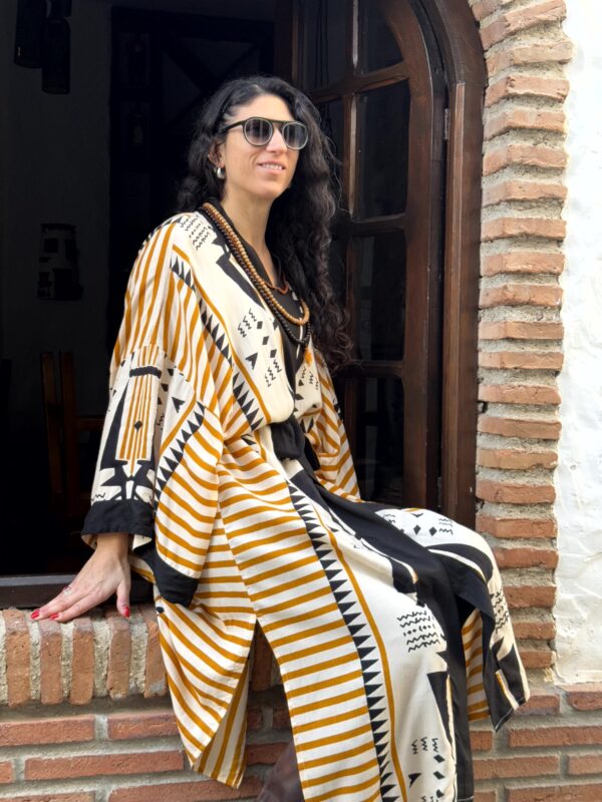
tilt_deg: -1.1
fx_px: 1113
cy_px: 401
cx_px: 301
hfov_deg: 30.3
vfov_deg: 39.7
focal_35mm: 48
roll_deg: -0.9
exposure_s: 1/121
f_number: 1.78
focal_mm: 6.76
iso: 80
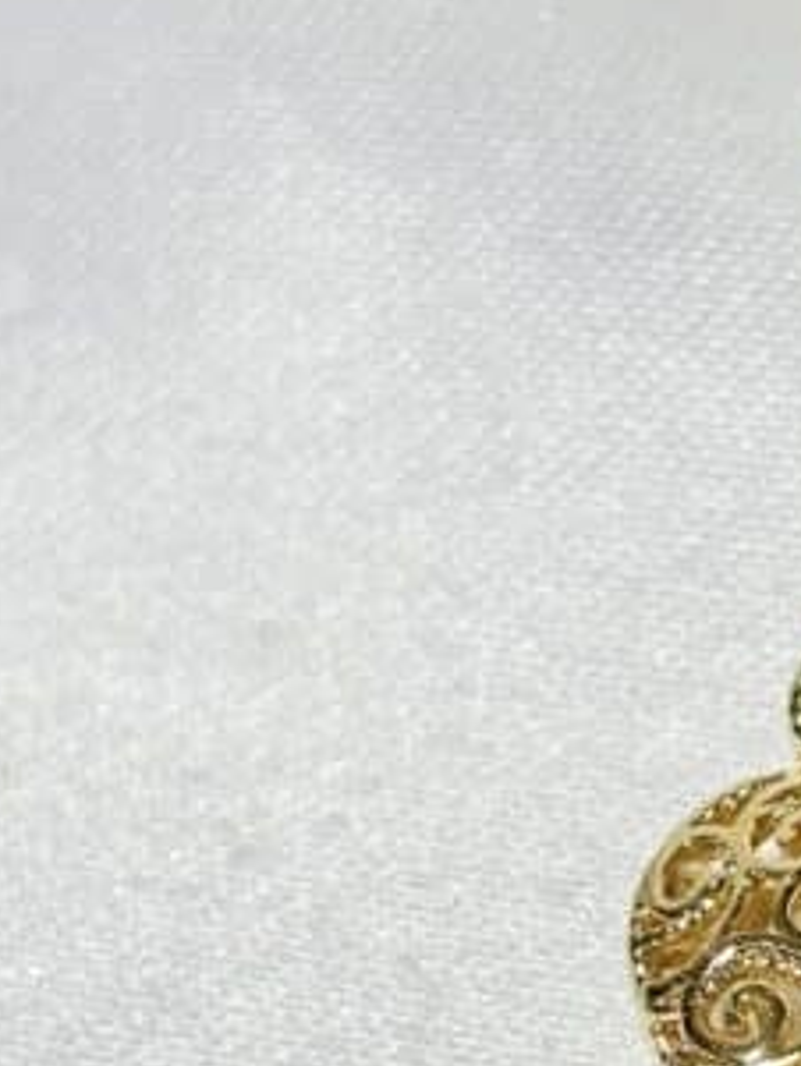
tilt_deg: -47.2
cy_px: 761
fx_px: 5457
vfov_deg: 11.1
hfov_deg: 8.3
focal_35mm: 177
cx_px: 851
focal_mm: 5.96
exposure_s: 1/334
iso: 32
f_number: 1.6
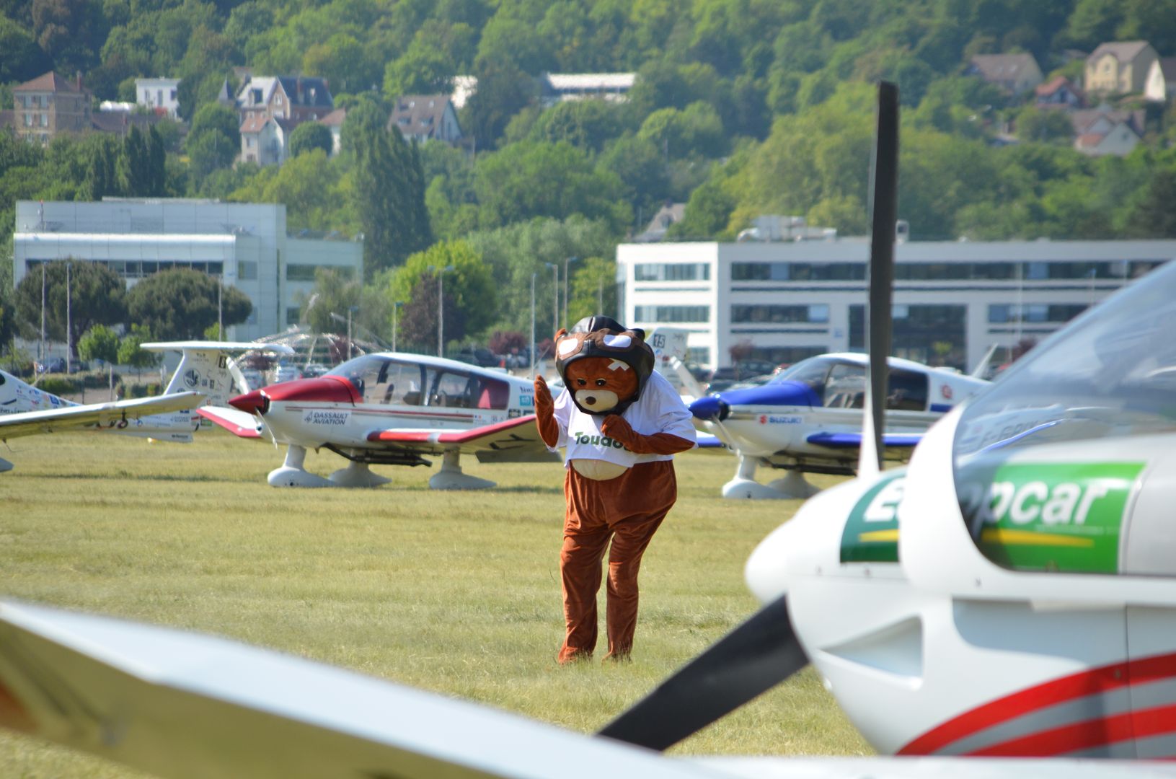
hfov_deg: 6.9
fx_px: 9779
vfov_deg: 4.6
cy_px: 390
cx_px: 588
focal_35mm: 300
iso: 400
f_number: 6.3
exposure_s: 1/1250
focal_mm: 200
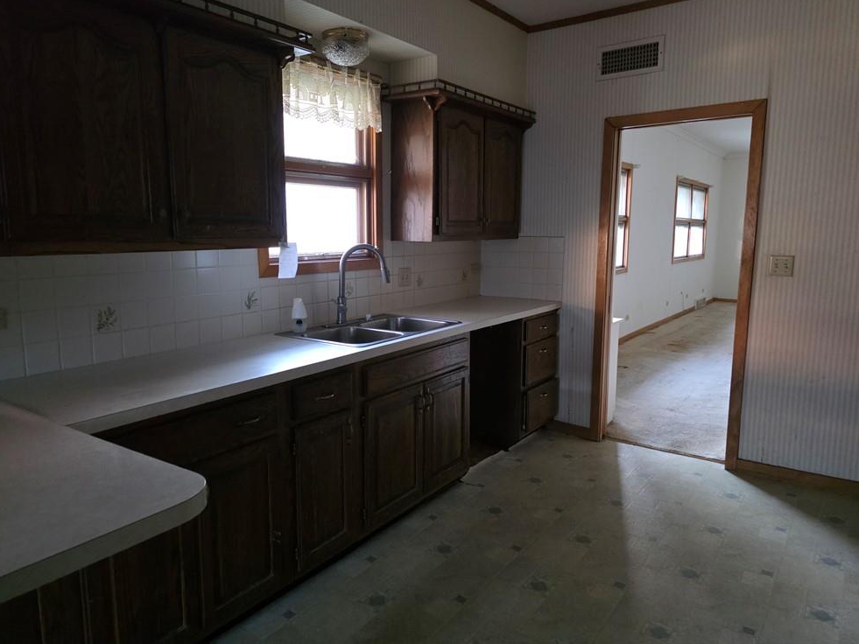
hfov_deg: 71.6
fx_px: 596
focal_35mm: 24
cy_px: 310
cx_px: 429
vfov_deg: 56.8
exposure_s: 1/60
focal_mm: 6.3
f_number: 1.7
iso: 2000
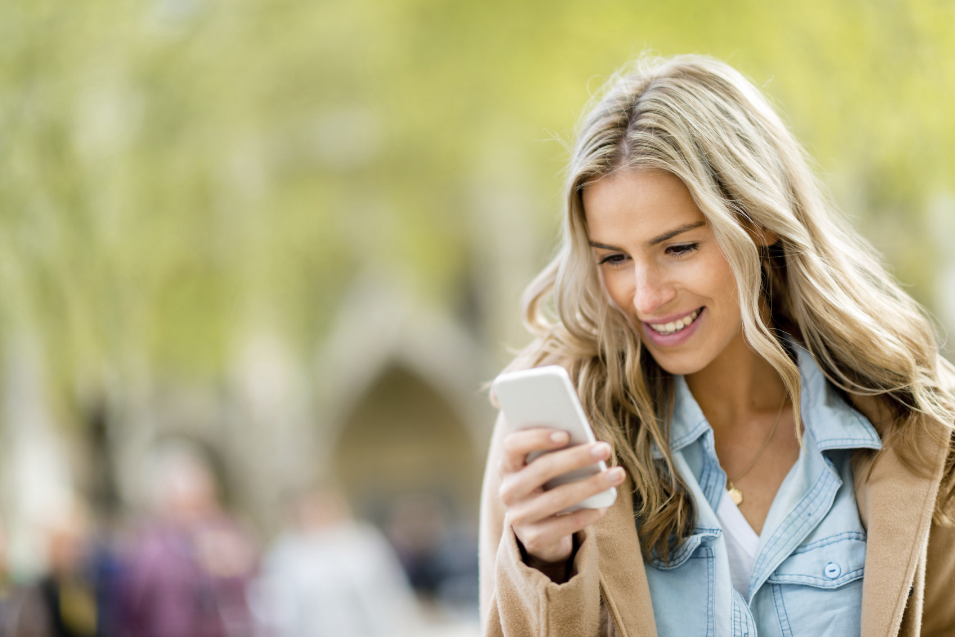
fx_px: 2254
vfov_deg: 16.1
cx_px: 478
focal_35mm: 85
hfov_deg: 23.9
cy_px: 318
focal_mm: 85
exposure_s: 1/400
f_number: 1.6
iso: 50
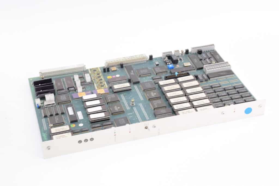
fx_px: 523
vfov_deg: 20.2
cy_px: 93
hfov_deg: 29.9
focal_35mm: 68
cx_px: 140
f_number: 13
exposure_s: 1/20
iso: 200
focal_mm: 45
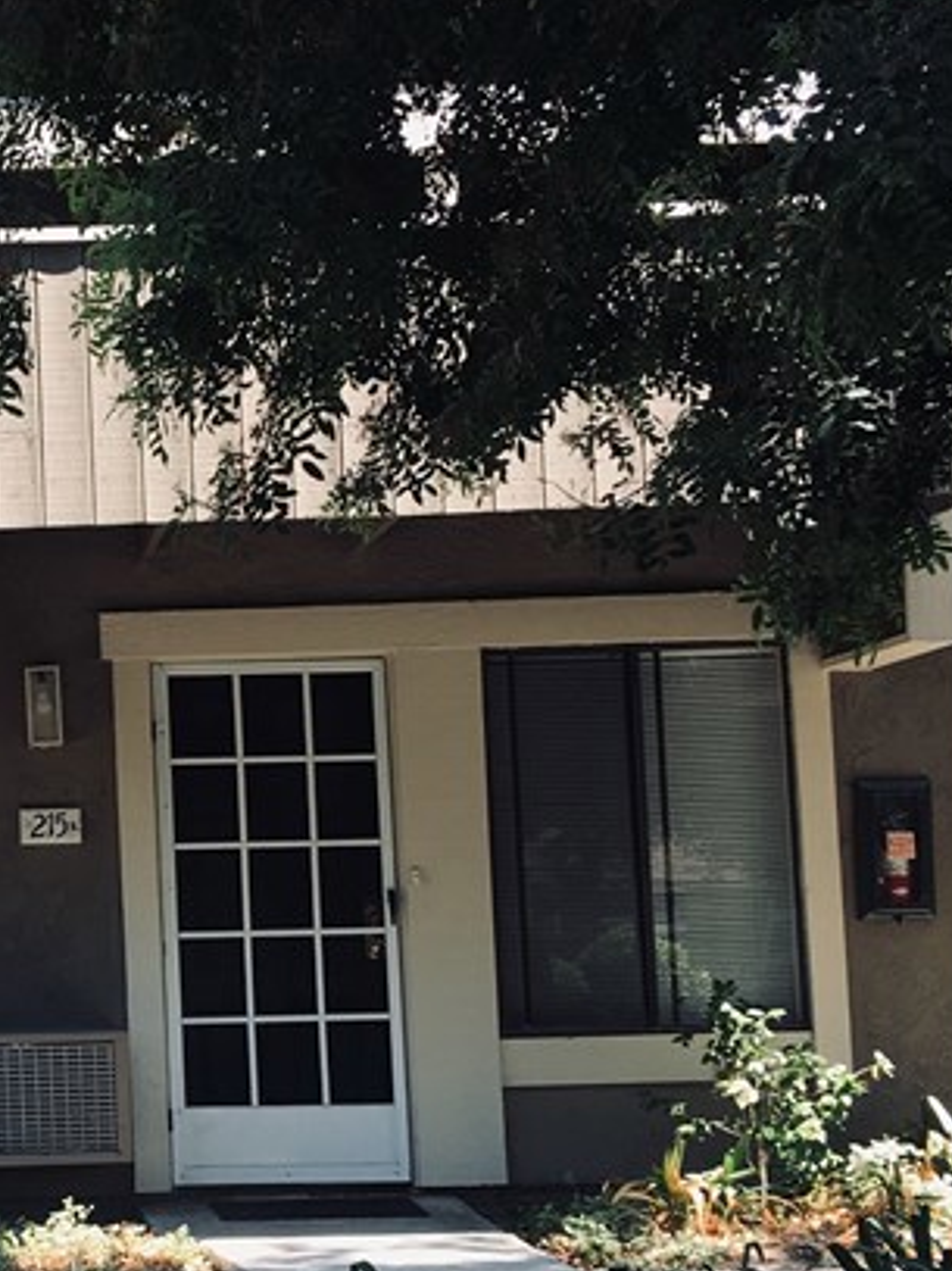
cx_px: -156
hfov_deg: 19.1
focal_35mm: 73
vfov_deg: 26.5
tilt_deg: +3.3
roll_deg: +1.0
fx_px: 2678
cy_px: 859
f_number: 2.2
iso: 25
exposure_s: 1/206
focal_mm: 4.15
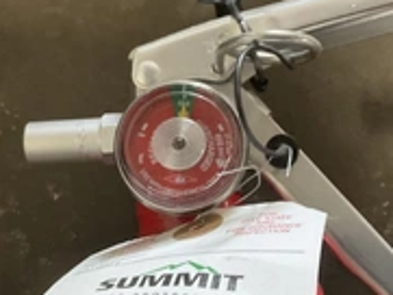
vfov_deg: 23.0
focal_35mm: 64
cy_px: 158
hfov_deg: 30.2
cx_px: 159
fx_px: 727
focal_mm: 3
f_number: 1.8
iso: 160
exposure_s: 1/60
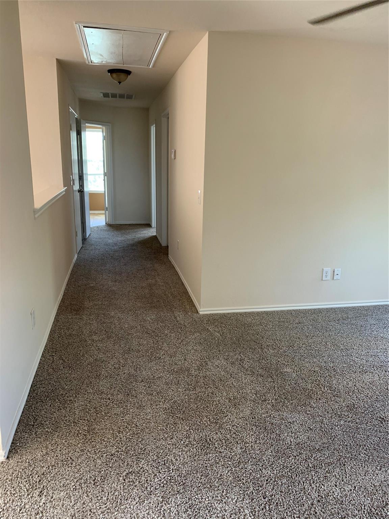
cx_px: 194
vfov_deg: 67.3
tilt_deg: -14.4
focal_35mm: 26
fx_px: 390
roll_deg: -2.2
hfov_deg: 53.1
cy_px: 260
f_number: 1.8
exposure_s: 1/60
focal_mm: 4.25
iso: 125
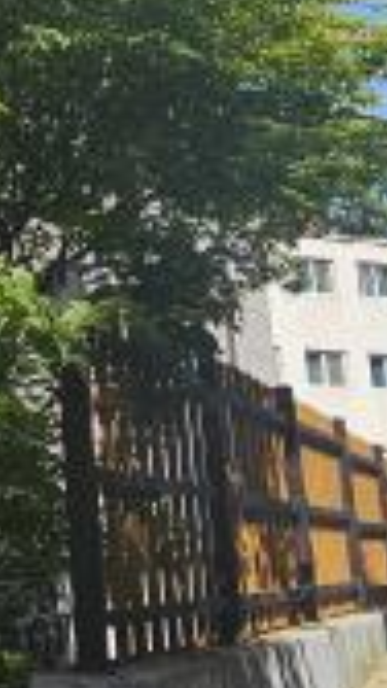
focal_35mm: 68
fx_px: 1240
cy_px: 107
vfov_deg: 30.0
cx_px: -424
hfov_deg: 14.3
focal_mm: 2.2
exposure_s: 1/1433
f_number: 2.2
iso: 50
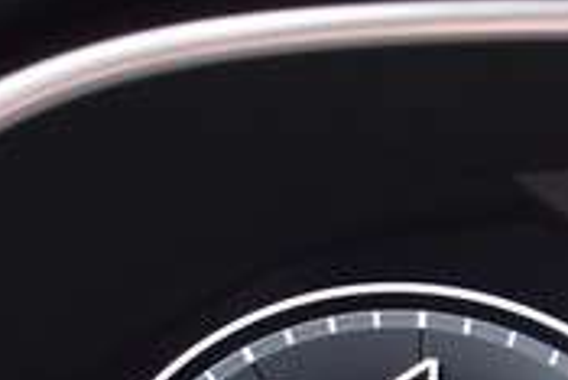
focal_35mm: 246
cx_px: 1214
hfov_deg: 7.9
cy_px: 516
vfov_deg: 5.6
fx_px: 3884
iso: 400
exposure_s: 1/80
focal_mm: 28
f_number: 4.5
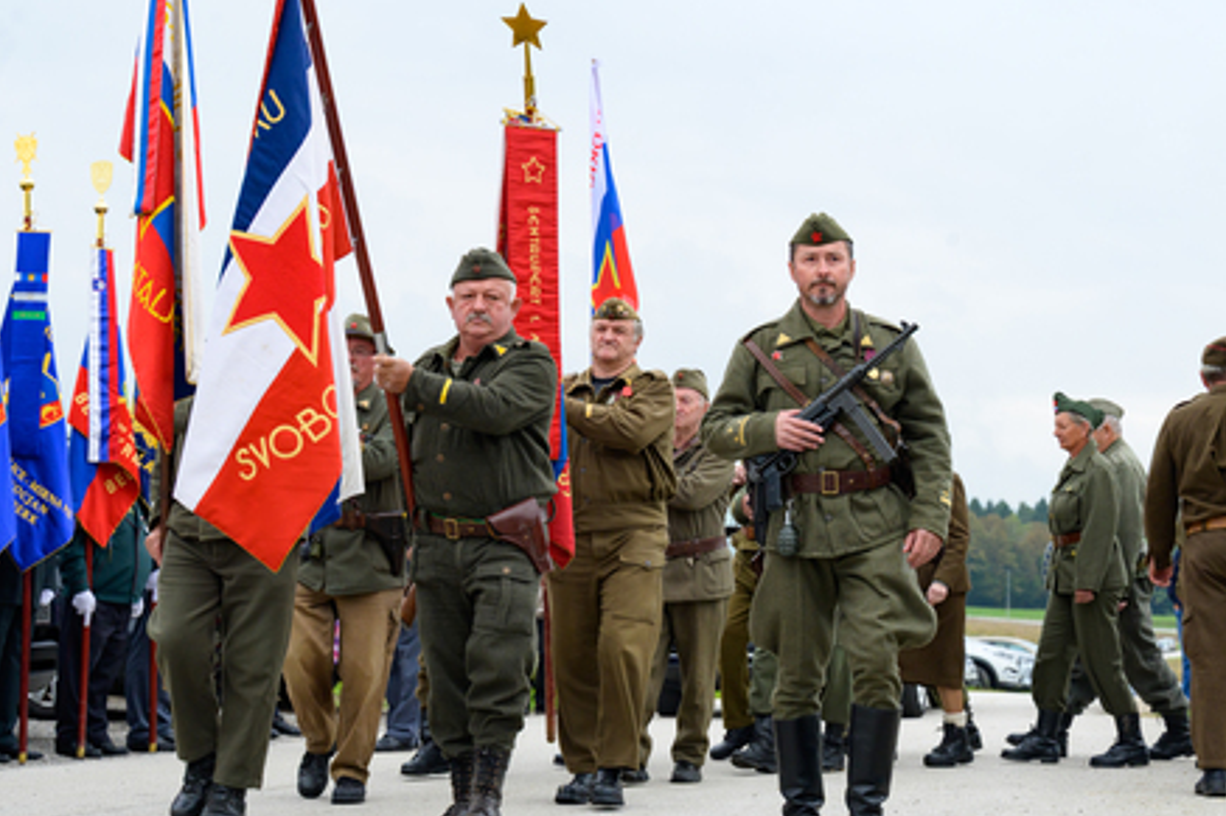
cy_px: 411
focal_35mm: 72
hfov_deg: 28.1
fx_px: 2451
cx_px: 623
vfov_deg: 18.9
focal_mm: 70
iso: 800
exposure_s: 1/1000
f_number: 7.1
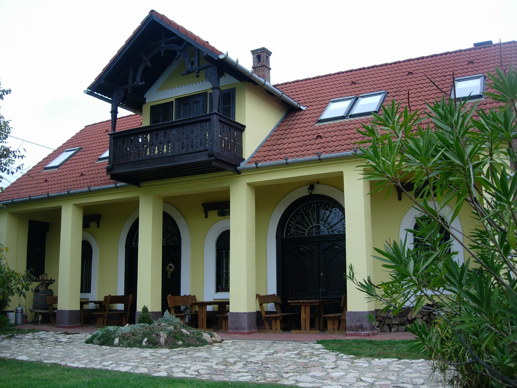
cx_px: 258
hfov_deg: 49.0
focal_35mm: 38
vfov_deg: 37.7
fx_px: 568
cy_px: 194
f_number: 2.8
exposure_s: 1/144
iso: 64
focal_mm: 7.8
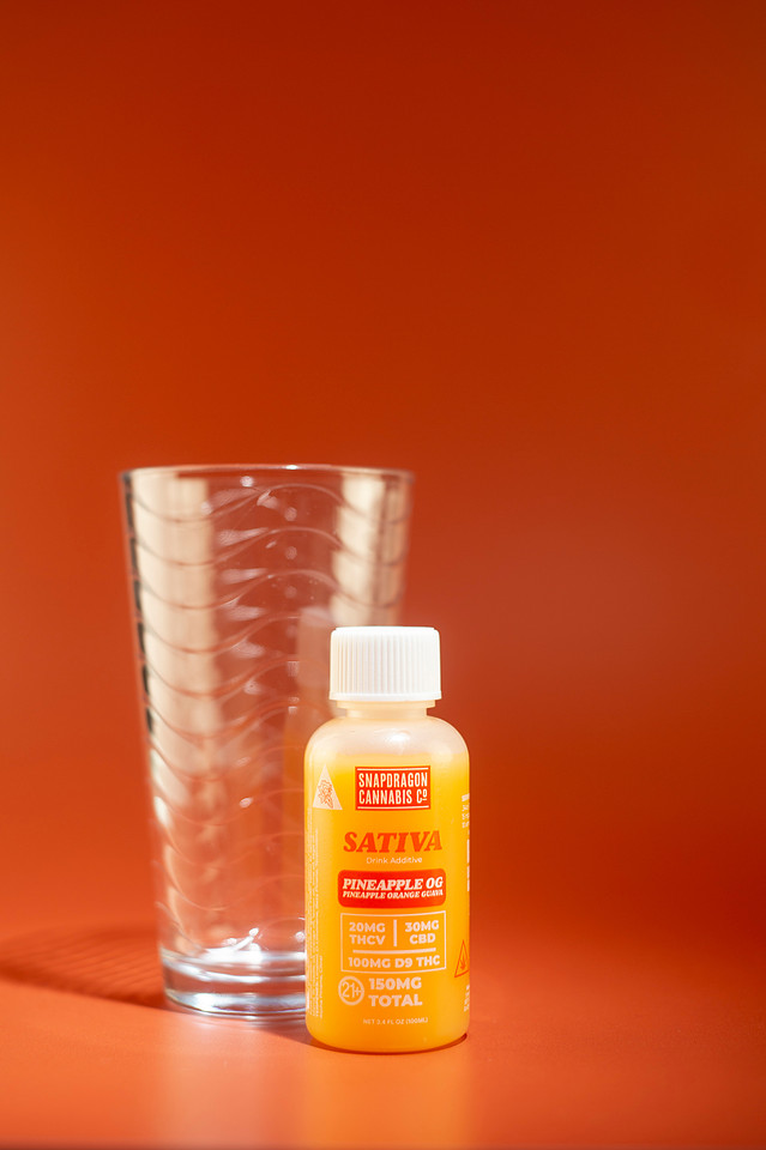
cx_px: 383
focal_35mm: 50
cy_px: 575
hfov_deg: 27.0
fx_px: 1597
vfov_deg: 39.6
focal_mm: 50
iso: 200
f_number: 2.8
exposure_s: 1/80
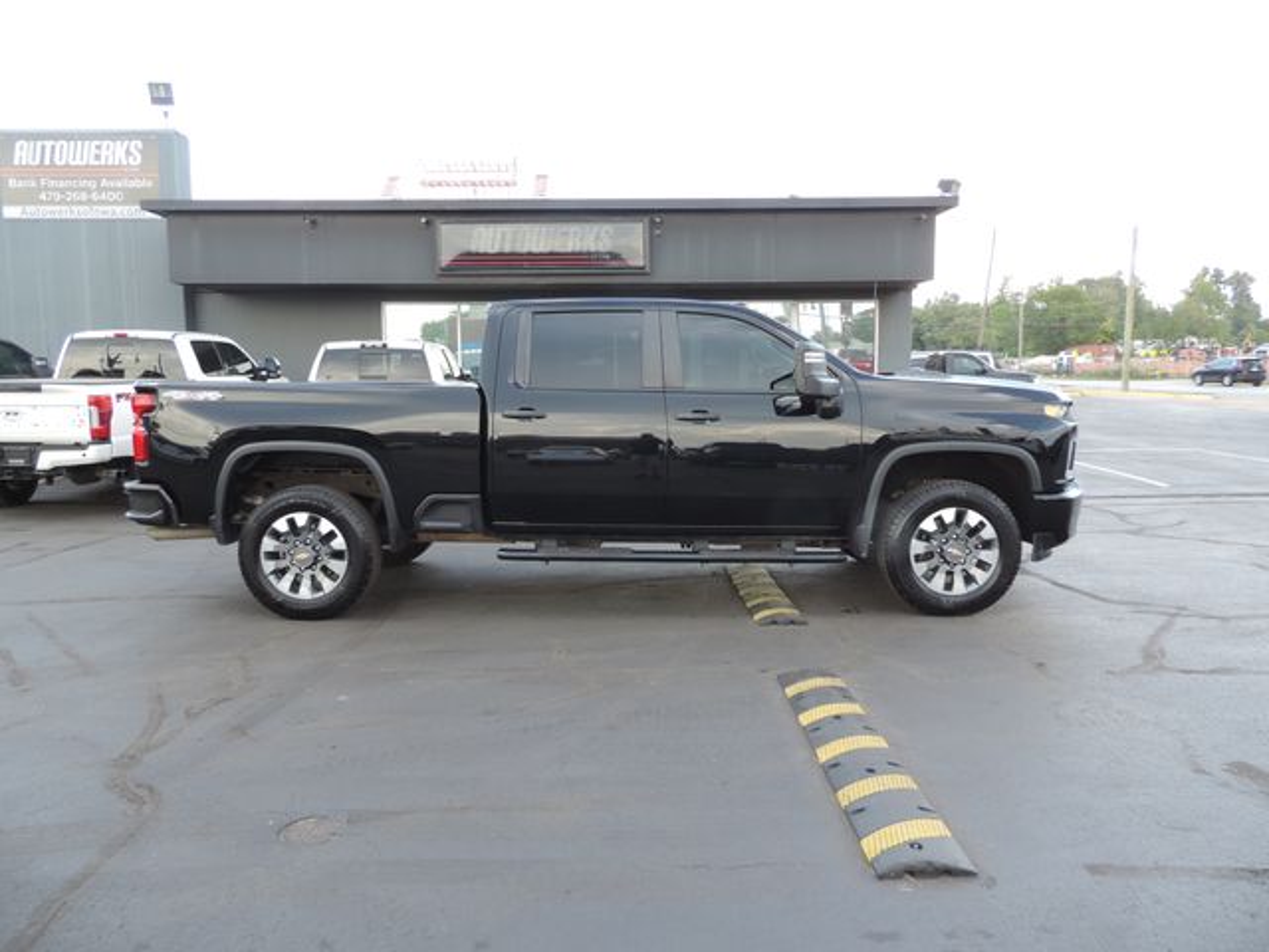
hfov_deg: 71.6
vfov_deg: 56.8
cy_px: 476
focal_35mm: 24
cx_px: 634
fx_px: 880
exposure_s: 1/80
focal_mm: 4.3
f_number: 3
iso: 80
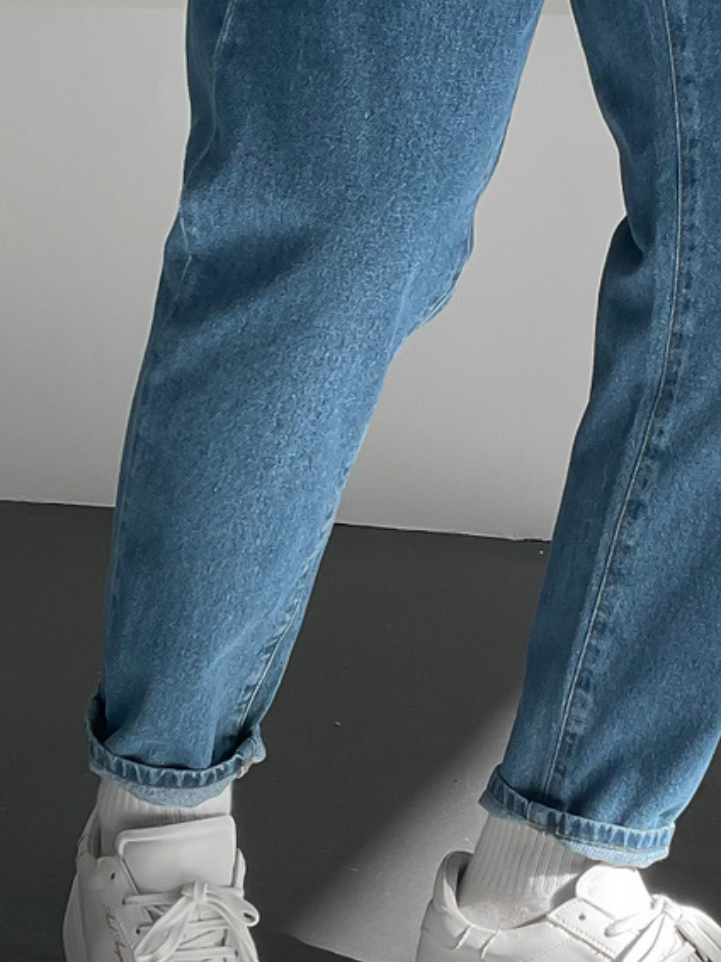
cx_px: 464
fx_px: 2279
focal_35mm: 82
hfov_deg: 17.9
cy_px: 280
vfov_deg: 23.7
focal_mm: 3
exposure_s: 1/340
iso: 16
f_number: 1.8
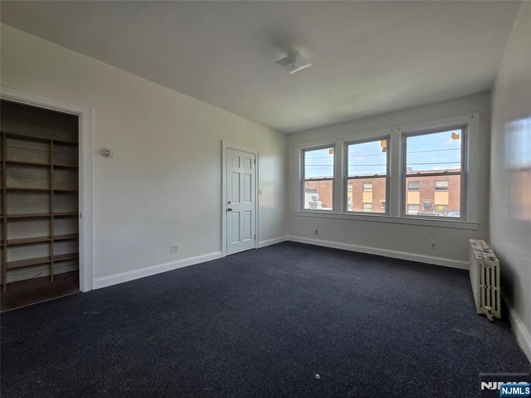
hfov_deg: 106.2
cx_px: 266
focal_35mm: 13
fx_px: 199
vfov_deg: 89.9
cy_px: 199
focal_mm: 2.2
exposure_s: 1/359
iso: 125
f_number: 1.9
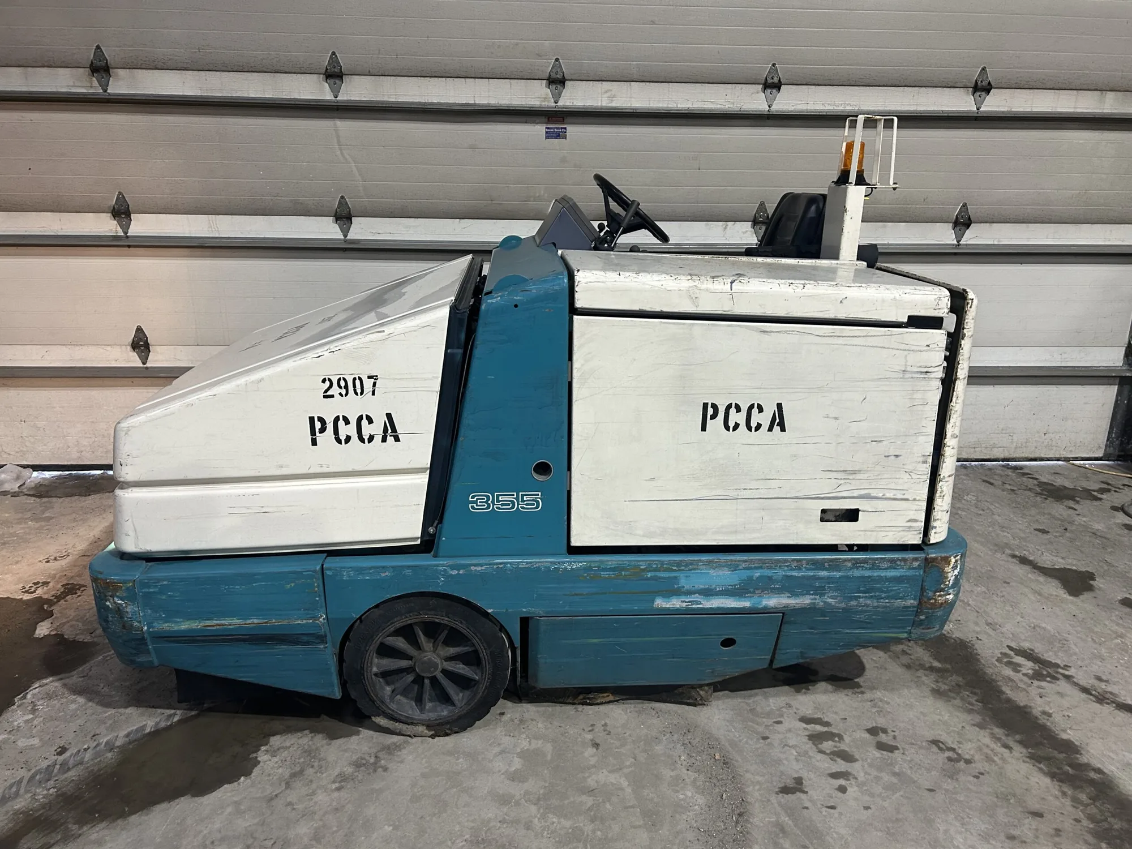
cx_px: 566
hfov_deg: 67.3
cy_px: 424
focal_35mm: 26
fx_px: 850
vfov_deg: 53.1
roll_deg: +0.2
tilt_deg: -16.7
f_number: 1.5
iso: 160
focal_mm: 5.7
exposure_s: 1/60
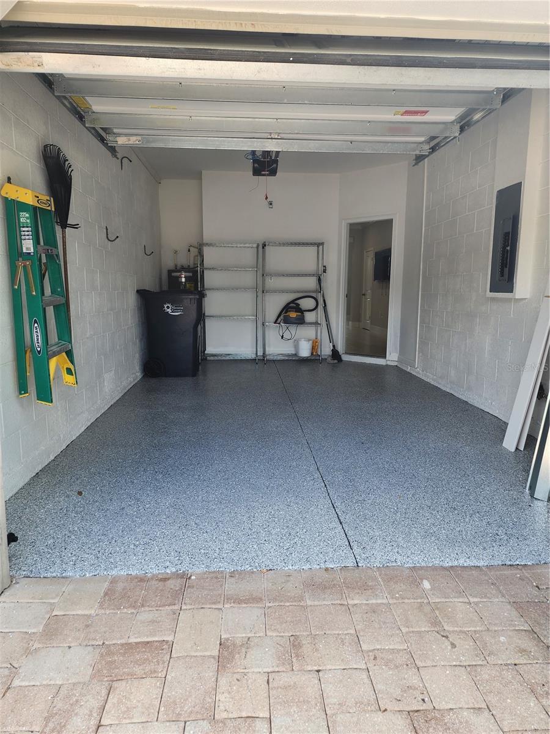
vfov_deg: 73.9
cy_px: 367
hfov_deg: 58.9
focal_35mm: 23
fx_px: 487
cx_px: 275
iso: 25
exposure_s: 1/180
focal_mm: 6.4
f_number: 1.8
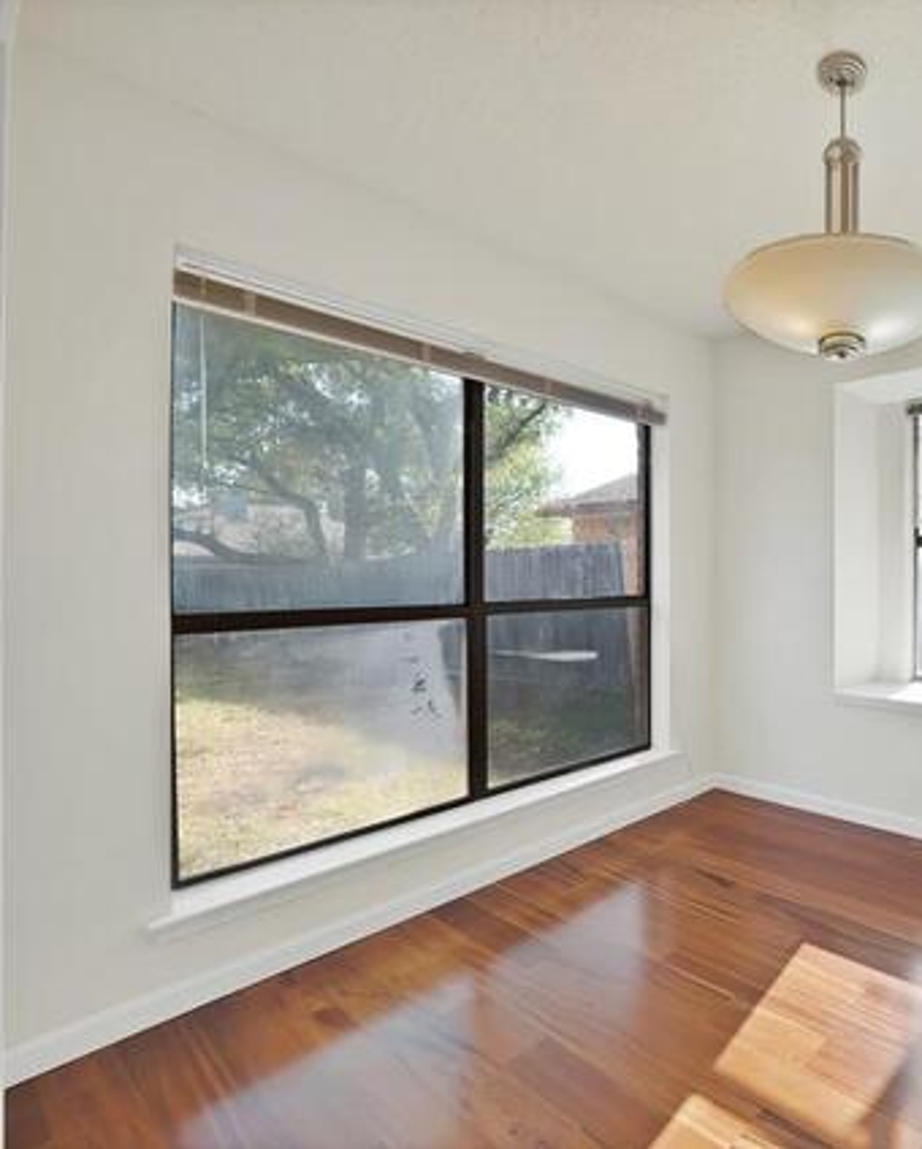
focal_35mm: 17
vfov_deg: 89.6
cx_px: 822
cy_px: 572
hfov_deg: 64.7
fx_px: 579
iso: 640
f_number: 9
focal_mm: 12
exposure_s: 1/6
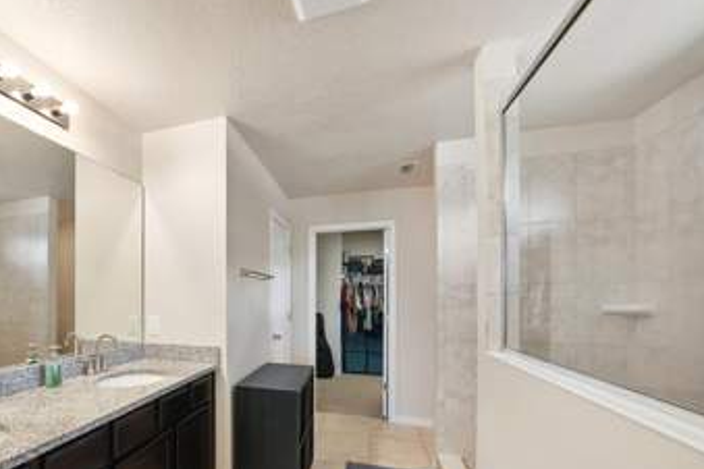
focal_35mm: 17
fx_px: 332
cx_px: 228
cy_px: 299
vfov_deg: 69.1
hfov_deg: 89.5
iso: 400
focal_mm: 12
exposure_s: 1/5
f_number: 7.1
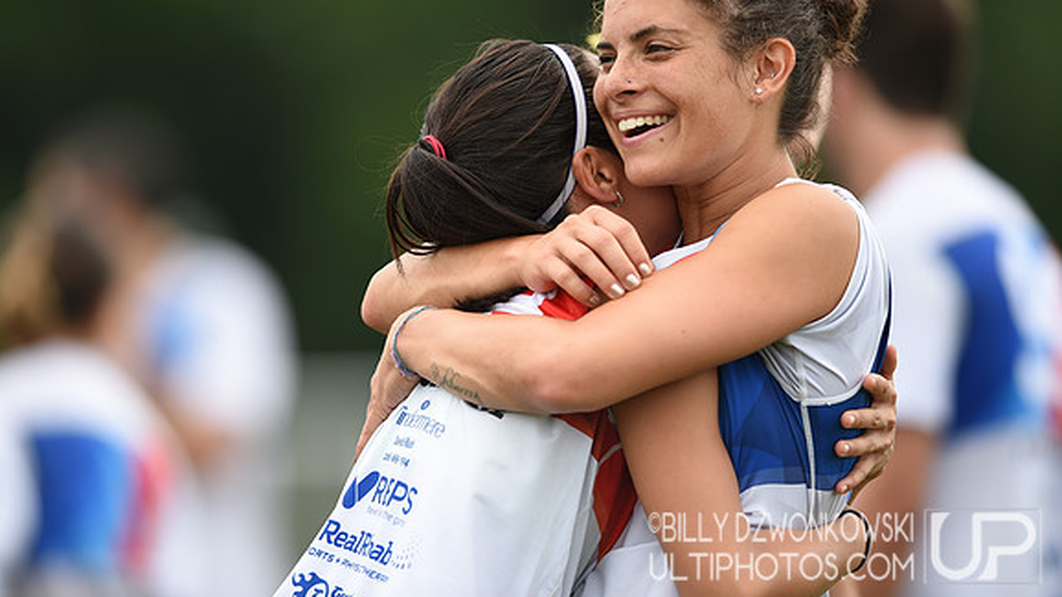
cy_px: 249
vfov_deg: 2.9
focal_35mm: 420
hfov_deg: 5.1
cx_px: 531
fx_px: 11826
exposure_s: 1/1600
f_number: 2.8
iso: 320
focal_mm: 400
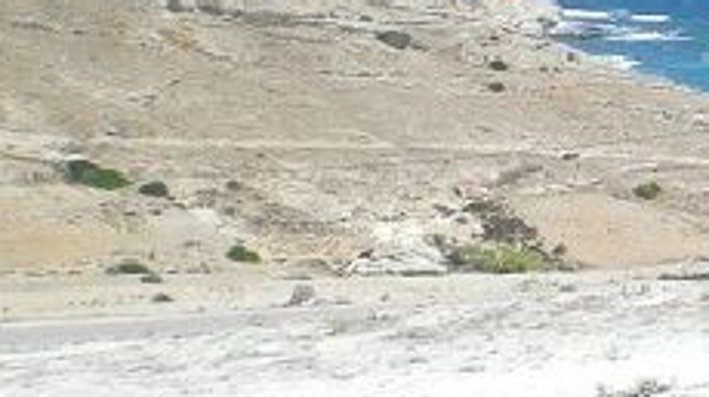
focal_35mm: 117
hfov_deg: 17.6
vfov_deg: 10.3
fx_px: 2198
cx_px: 820
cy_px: 319
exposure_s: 1/329
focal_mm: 6.3
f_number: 4.6
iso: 50
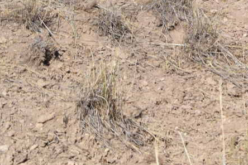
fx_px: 1240
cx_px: 479
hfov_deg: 10.6
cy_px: -183
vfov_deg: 7.3
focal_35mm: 180
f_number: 8
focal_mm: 26
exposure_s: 1/250
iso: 100
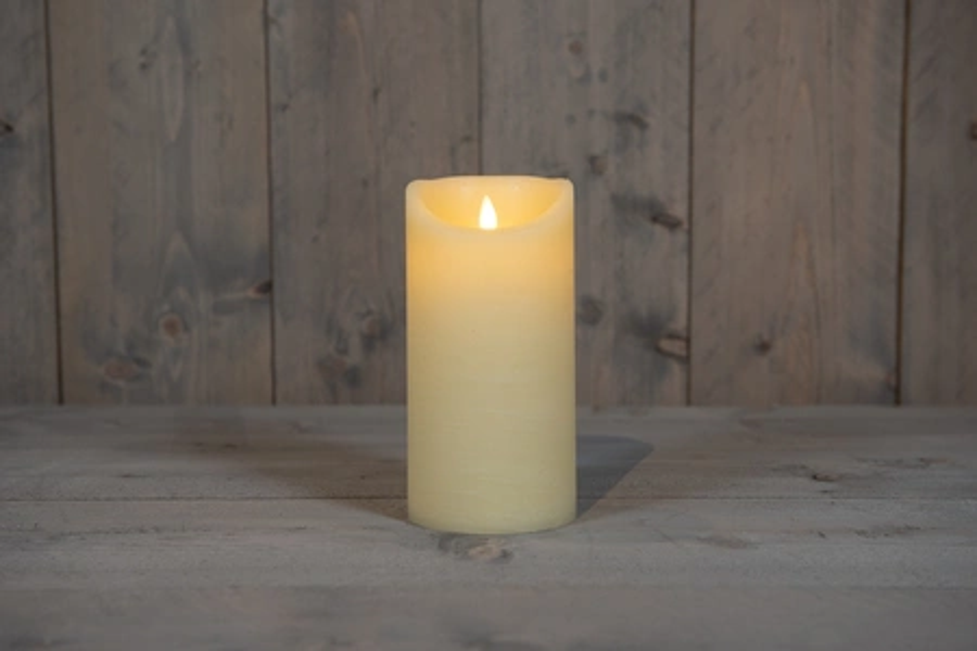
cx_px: 488
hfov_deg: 39.6
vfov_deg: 27.0
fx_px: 1357
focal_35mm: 50
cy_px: 326
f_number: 5
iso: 320
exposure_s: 1/40
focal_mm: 50
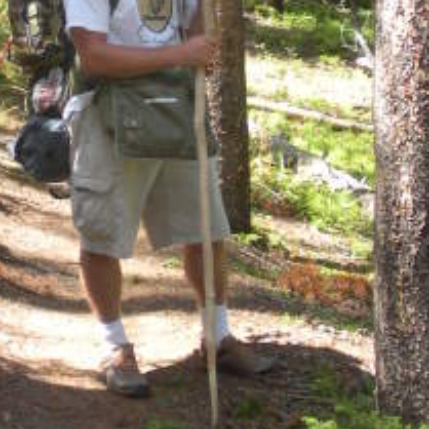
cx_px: 74
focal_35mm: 130
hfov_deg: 13.3
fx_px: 1823
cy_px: 116
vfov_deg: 13.4
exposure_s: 1/108
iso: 88
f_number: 3.5
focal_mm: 6.3
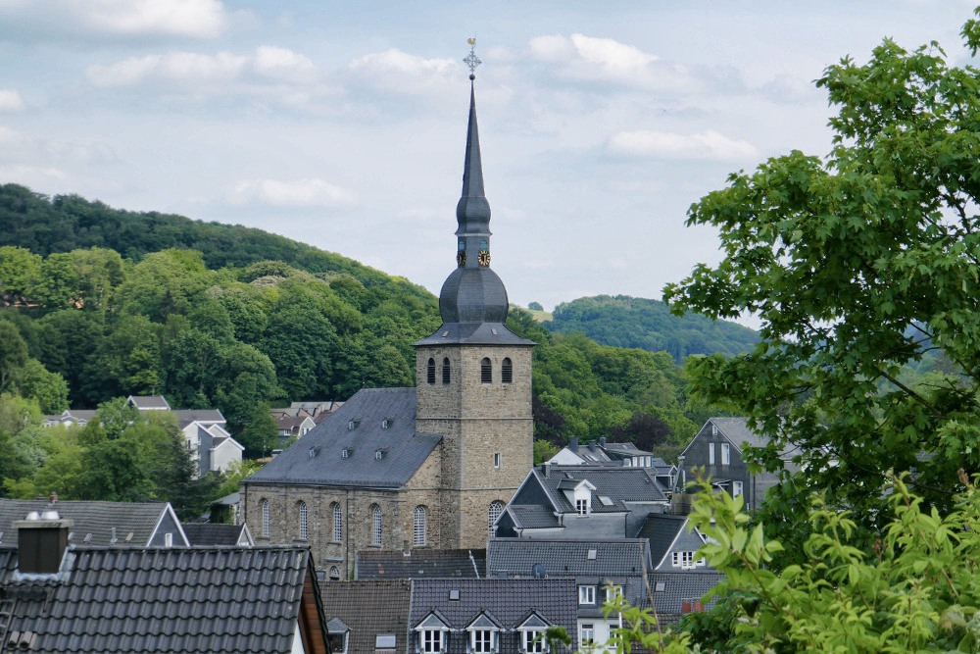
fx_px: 2396
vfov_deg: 15.5
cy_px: 327
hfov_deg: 23.1
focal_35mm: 88
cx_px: 490
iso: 125
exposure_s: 1/400
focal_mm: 31.9
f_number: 4.9
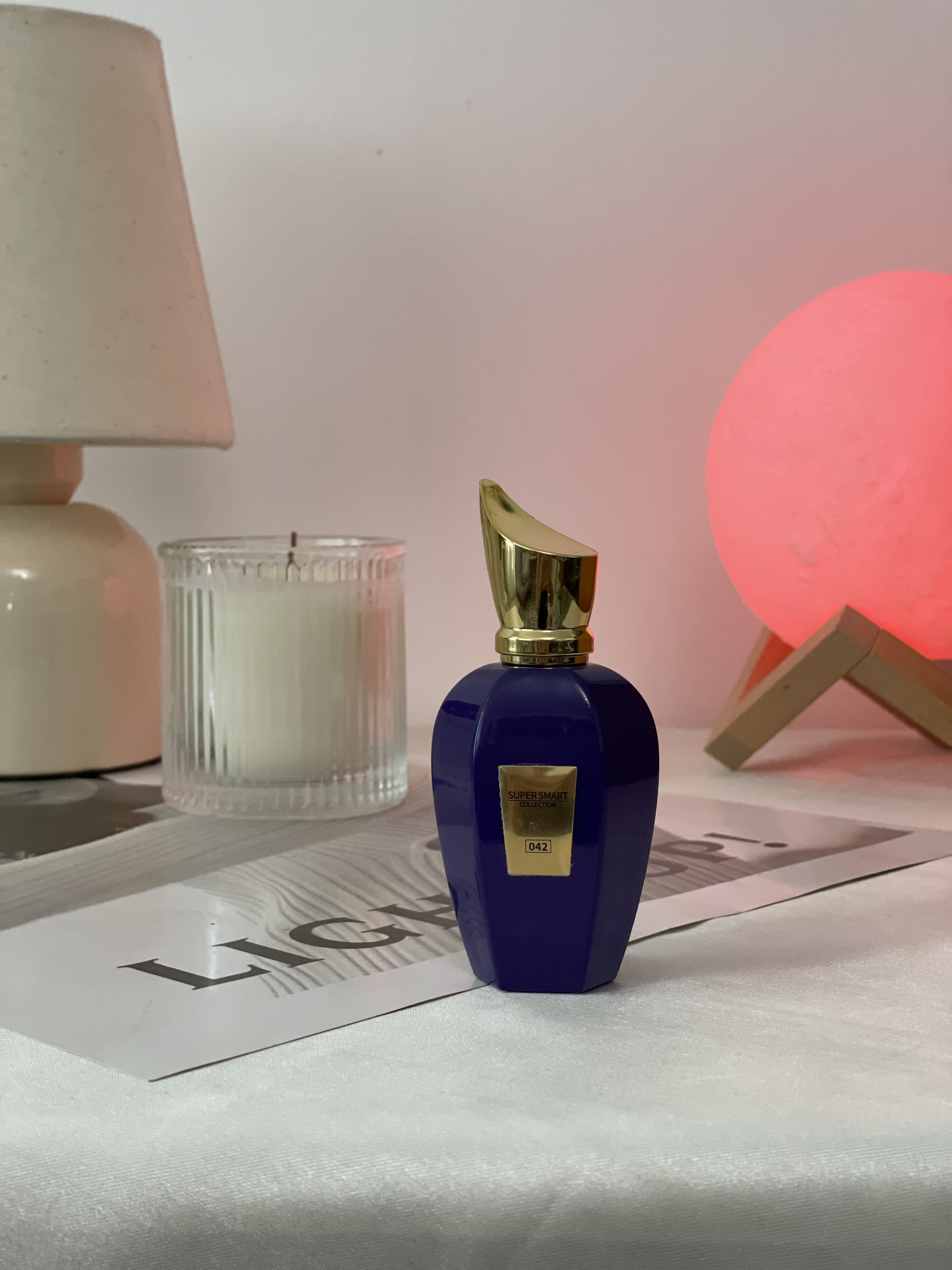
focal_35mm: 52
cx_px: 476
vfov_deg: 36.8
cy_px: 635
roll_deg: -0.1
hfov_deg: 28.0
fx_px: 1907
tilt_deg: -4.4
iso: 200
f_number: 2
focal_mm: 6
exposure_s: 1/122
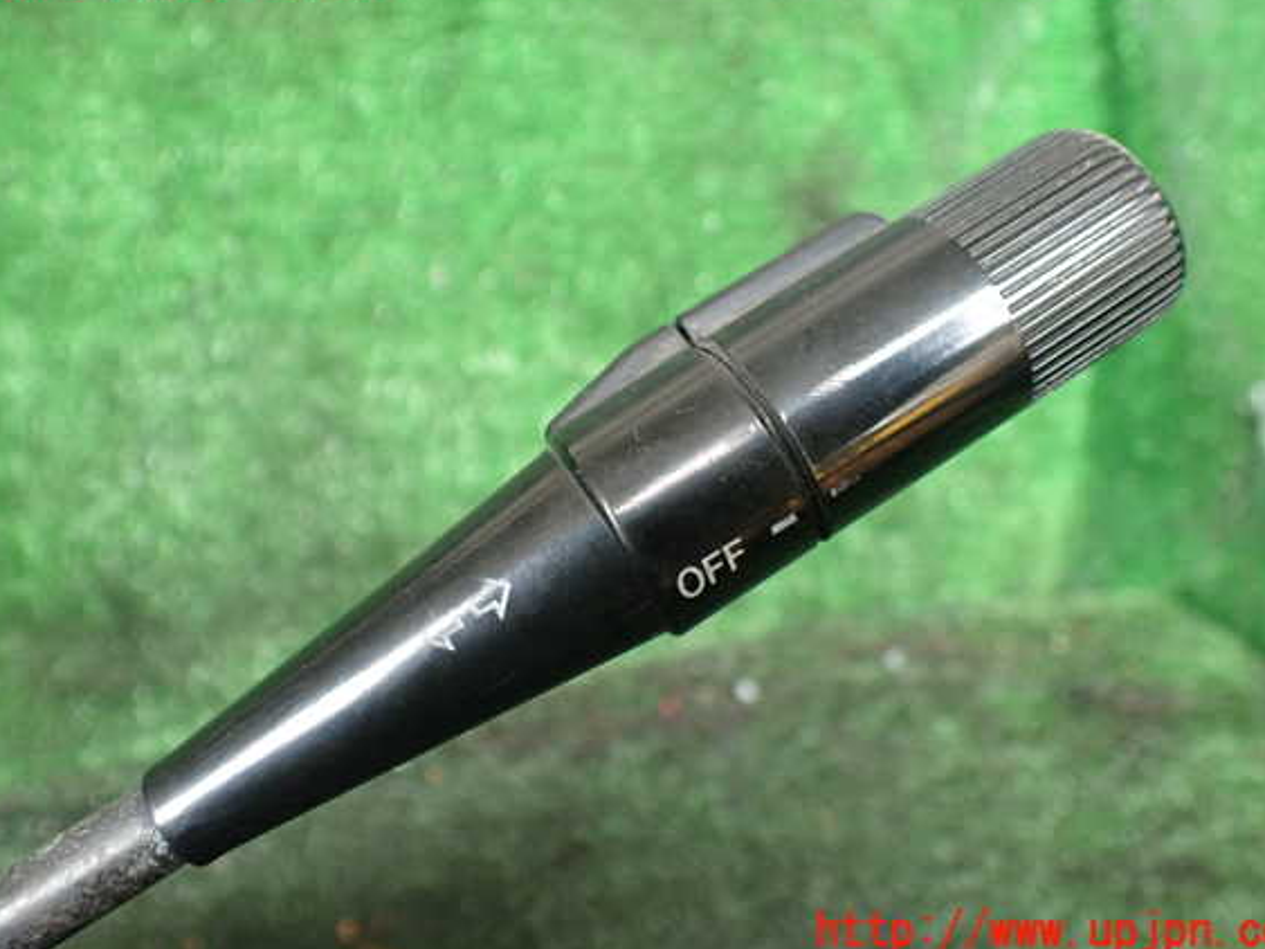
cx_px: 649
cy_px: 454
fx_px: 1169
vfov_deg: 44.1
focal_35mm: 32
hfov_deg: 56.8
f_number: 2.3
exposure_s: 1/125
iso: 320
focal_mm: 5.4
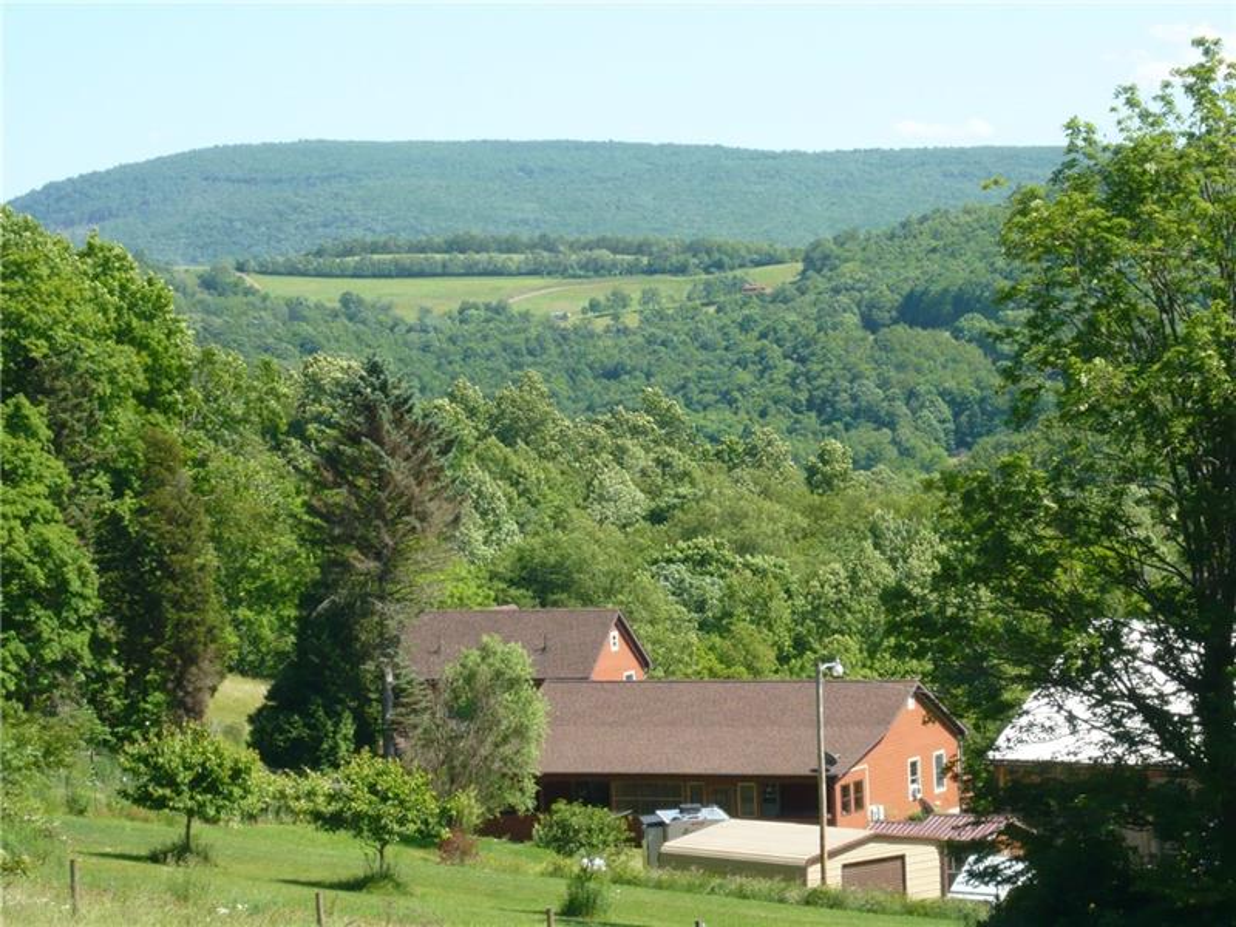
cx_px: 618
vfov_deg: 11.6
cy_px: 464
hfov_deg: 15.4
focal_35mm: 128
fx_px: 4570
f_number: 5.6
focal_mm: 16.4
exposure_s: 1/200
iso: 100
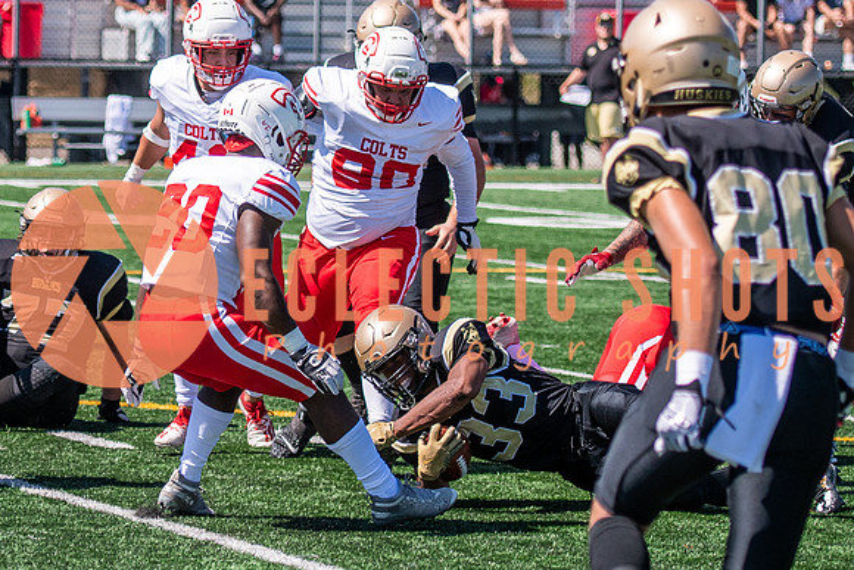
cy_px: 151
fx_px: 6311
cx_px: 199
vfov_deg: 5.2
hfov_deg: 7.7
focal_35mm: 266
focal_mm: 86
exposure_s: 1/4000
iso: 160
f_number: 2.8
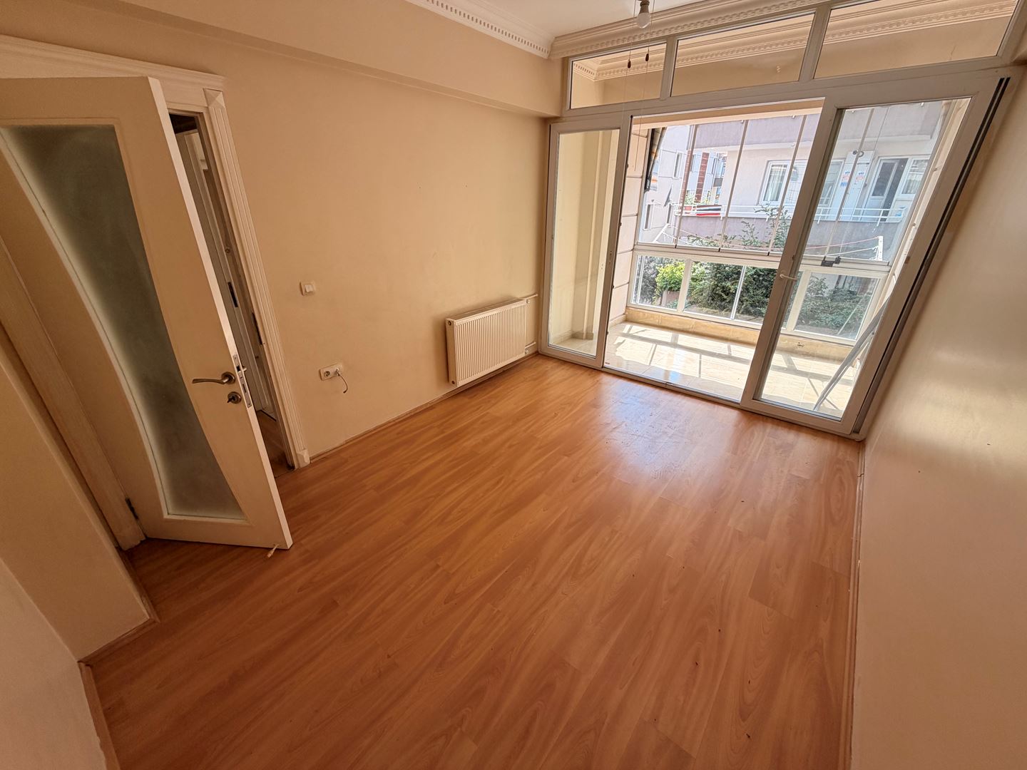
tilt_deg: -24.5
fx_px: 415
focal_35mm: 14
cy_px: 385
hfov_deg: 102.1
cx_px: 514
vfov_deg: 85.7
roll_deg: +0.0
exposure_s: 1/144
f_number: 2.2
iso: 64
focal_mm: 2.22
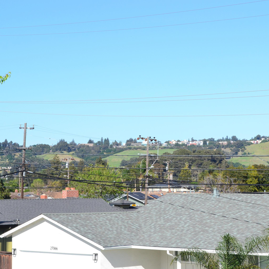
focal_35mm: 106
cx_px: 145
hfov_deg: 16.5
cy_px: 135
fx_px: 929
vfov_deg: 16.5
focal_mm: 55
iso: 400
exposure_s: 1/400
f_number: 11
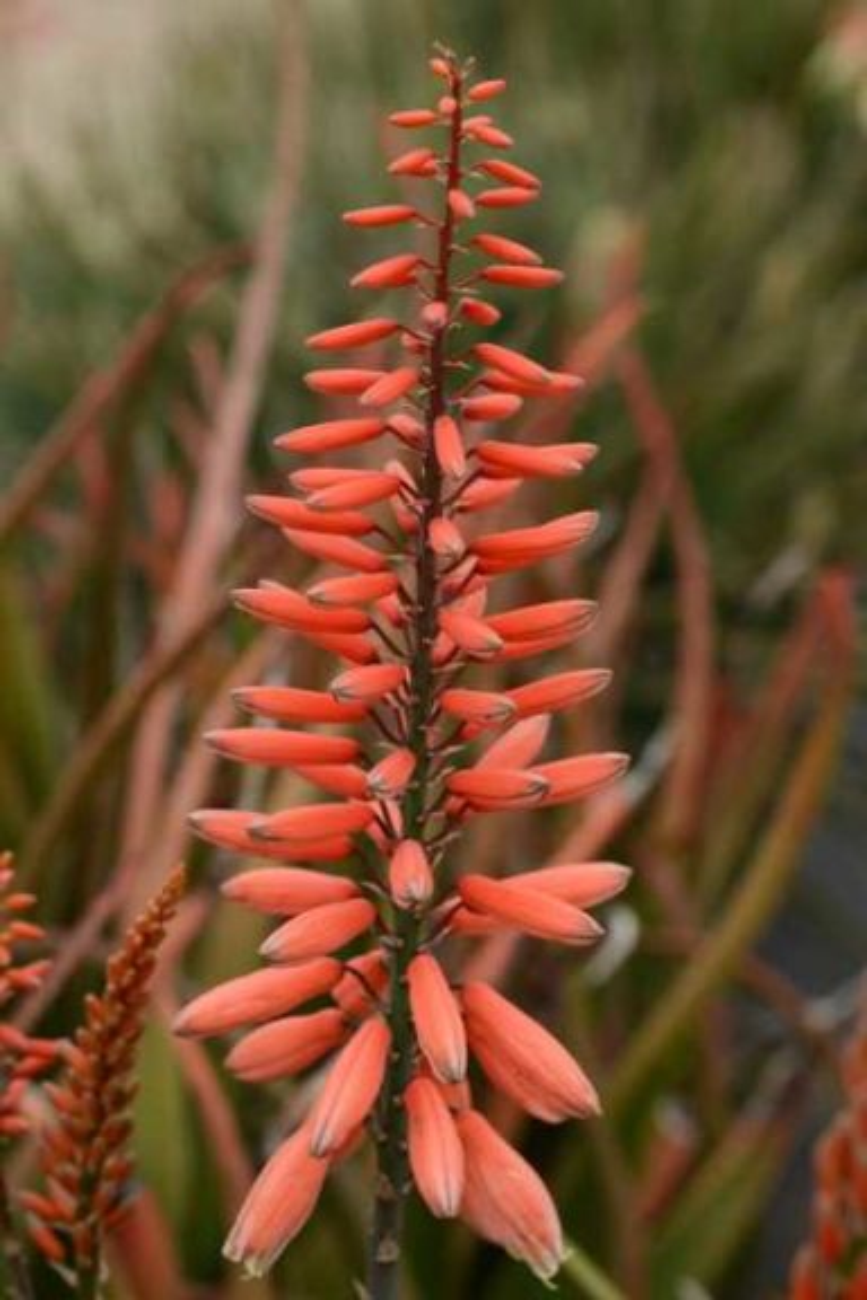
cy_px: 650
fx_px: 3793
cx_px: 434
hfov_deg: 13.0
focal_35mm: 105
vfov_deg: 19.5
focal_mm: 105
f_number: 11
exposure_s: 1/200
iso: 200
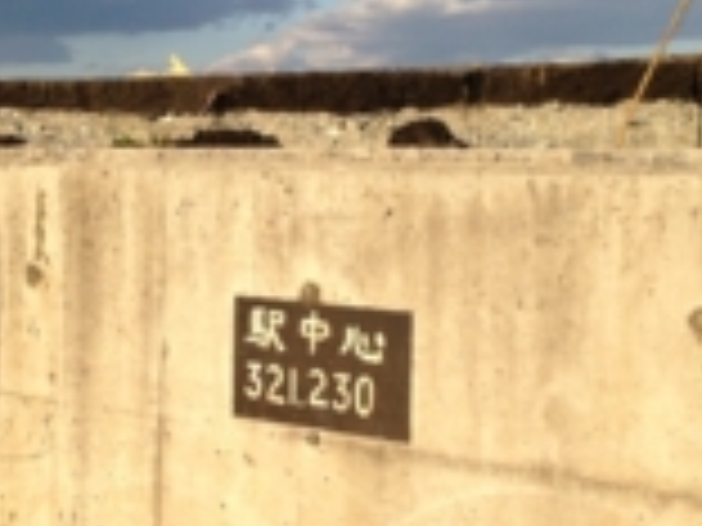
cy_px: 324
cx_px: 302
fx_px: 1825
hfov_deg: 21.8
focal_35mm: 90
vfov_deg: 16.4
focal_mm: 4.28
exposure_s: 1/1284
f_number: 2.4
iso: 50
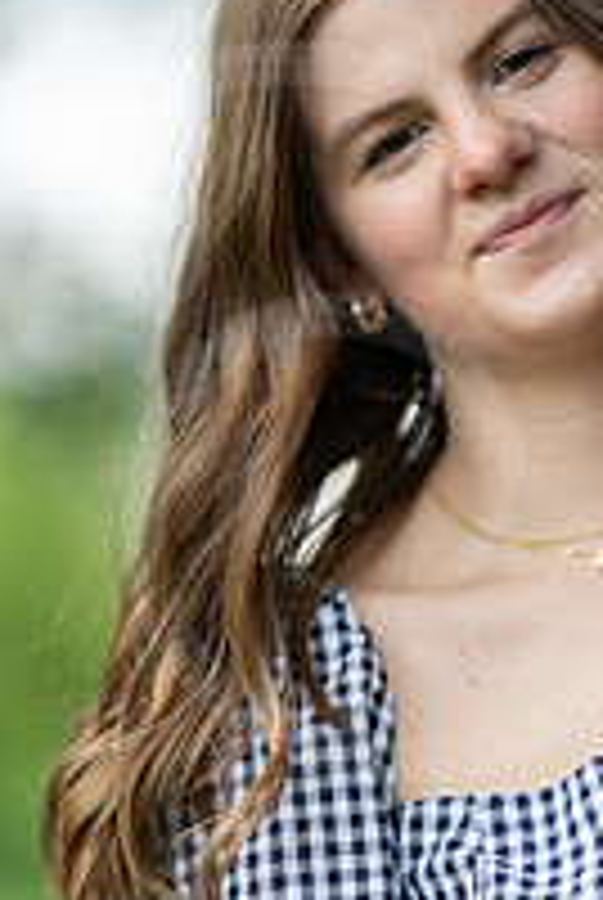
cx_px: 414
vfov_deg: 10.7
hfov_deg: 7.2
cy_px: 590
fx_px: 4782
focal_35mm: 191
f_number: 1.2
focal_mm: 85
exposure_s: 1/640
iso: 250
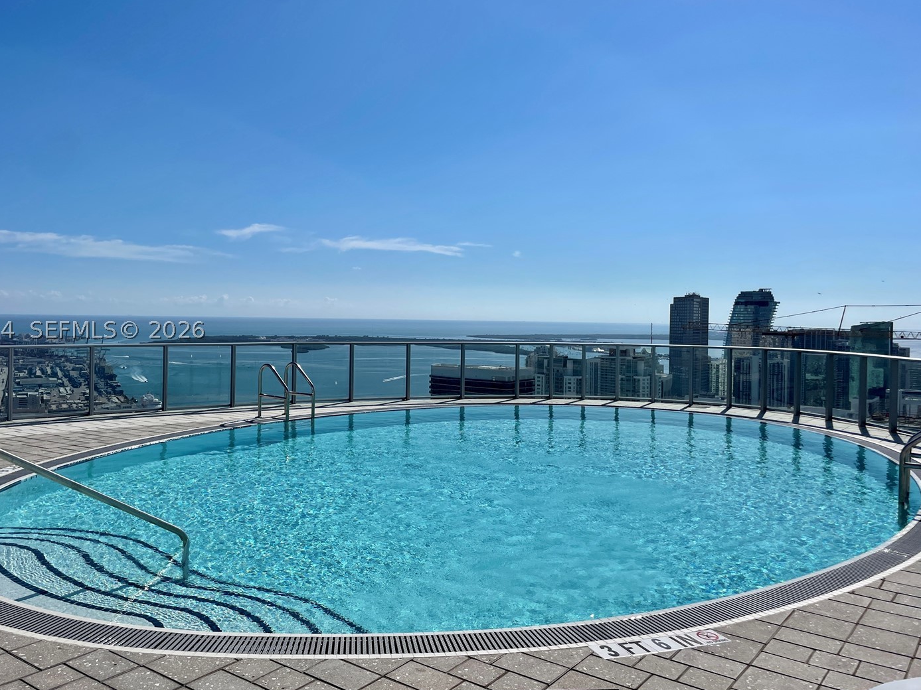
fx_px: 798
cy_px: 330
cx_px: 408
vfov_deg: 46.8
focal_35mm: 30
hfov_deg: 59.8
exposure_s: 1/13333
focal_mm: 4.2
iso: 32
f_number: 1.6
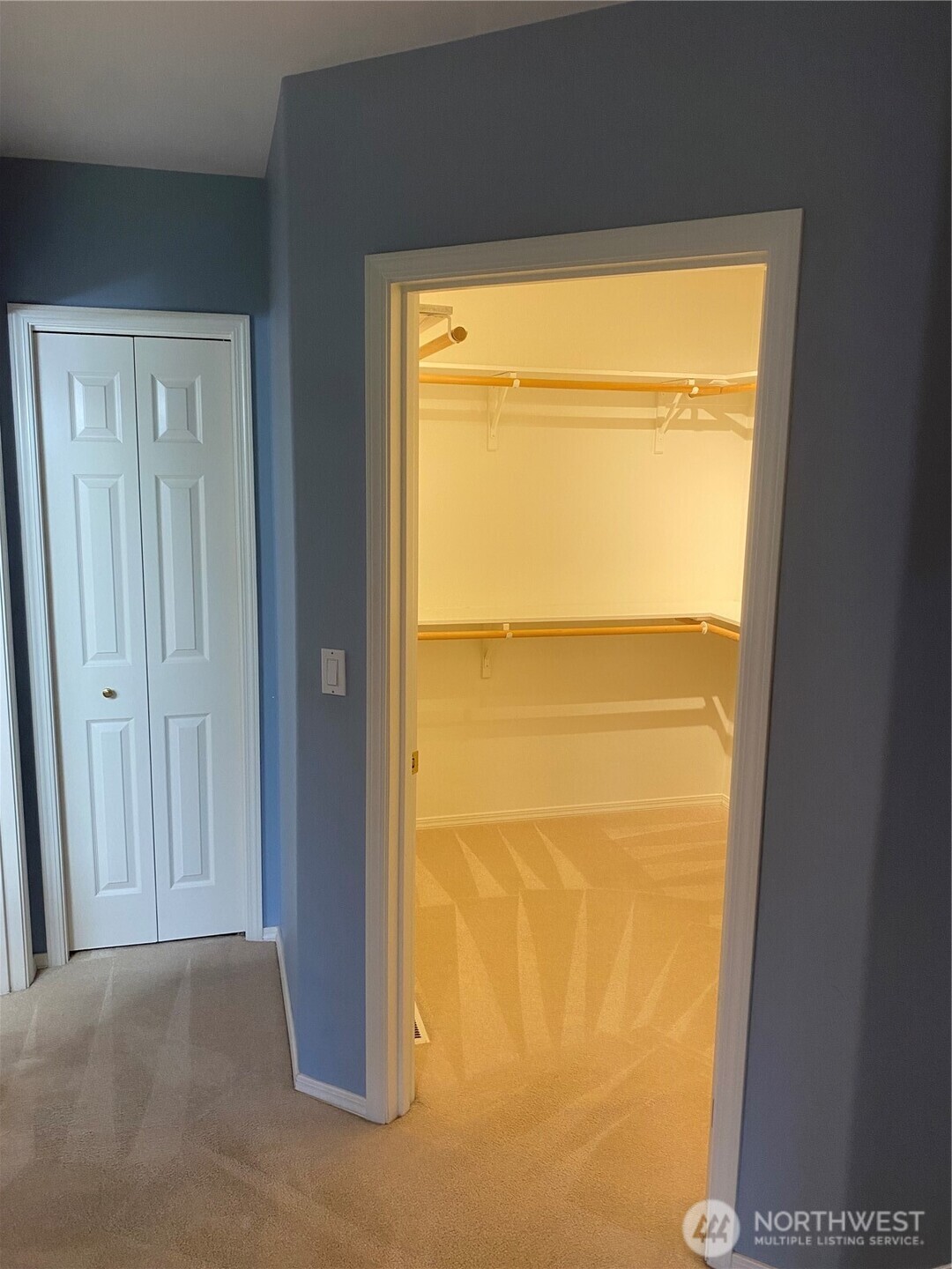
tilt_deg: -9.6
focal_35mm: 26
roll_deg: +0.3
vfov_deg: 67.3
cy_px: 634
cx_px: 476
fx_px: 953
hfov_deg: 53.1
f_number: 1.8
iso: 100
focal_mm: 4.25
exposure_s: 1/60
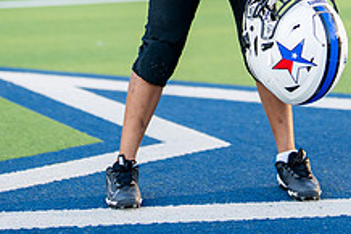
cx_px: 221
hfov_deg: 12.9
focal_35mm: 159
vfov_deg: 8.5
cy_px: -95
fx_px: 1549
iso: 100
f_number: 1.2
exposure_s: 1/1600
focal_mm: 50
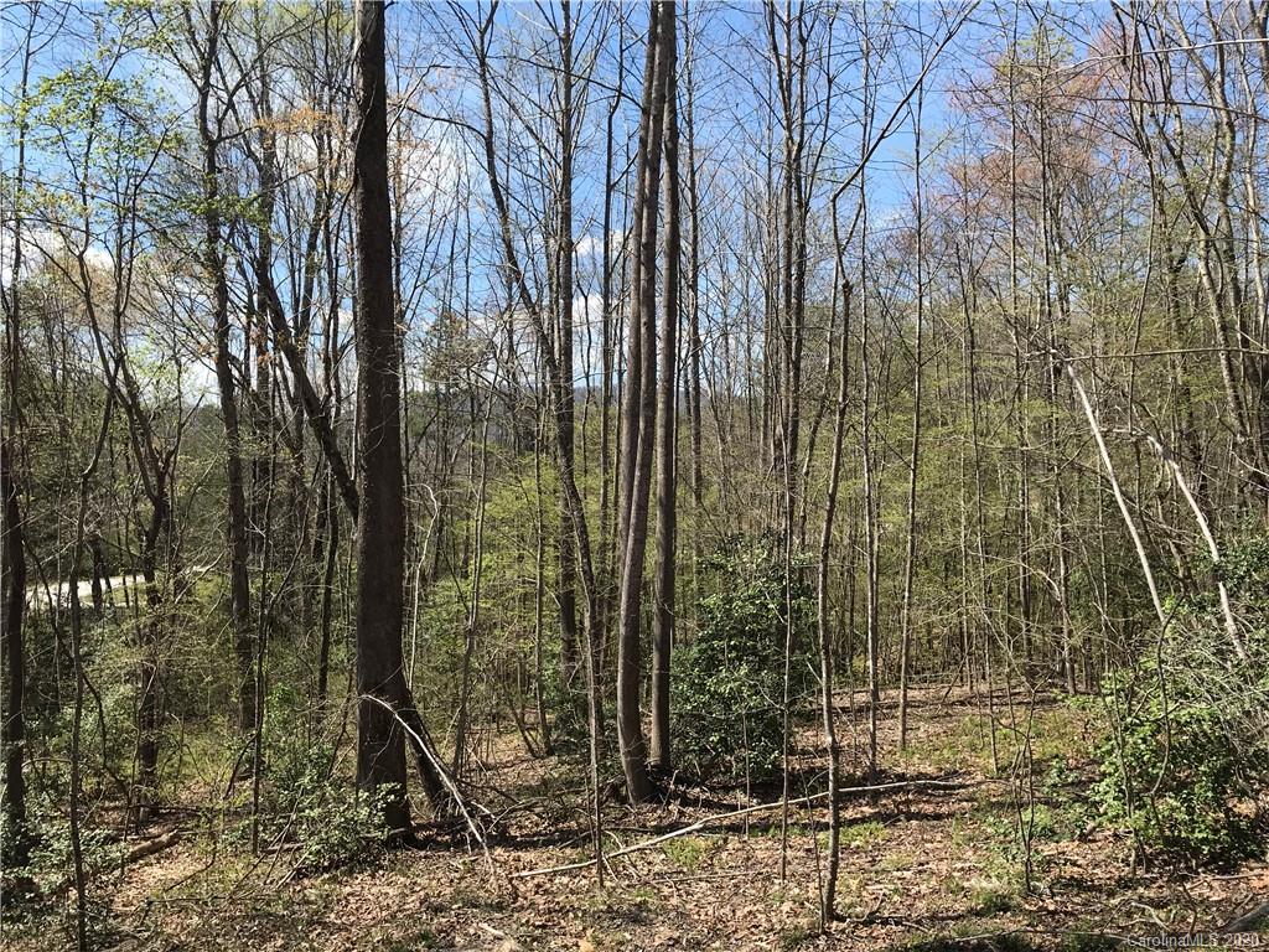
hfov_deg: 63.4
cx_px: 634
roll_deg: -1.5
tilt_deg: -0.5
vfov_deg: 49.7
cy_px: 476
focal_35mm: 28
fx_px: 1026
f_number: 1.8
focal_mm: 3.99
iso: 20
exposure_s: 1/1277
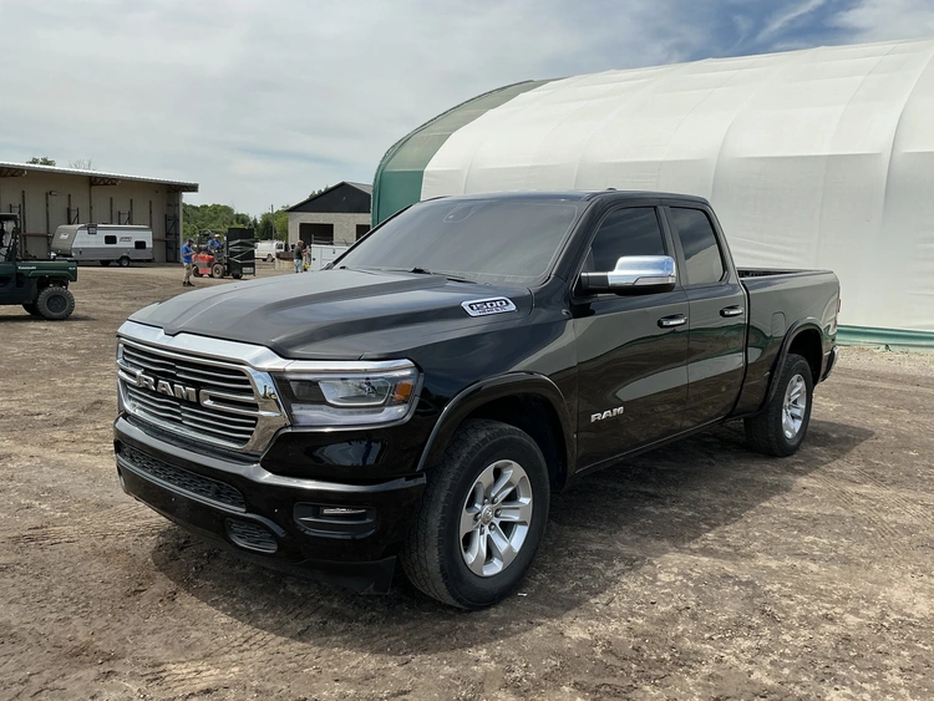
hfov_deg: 63.4
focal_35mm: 28
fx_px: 756
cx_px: 467
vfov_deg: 49.8
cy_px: 350
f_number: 1.8
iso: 25
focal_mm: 3
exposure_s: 1/1786
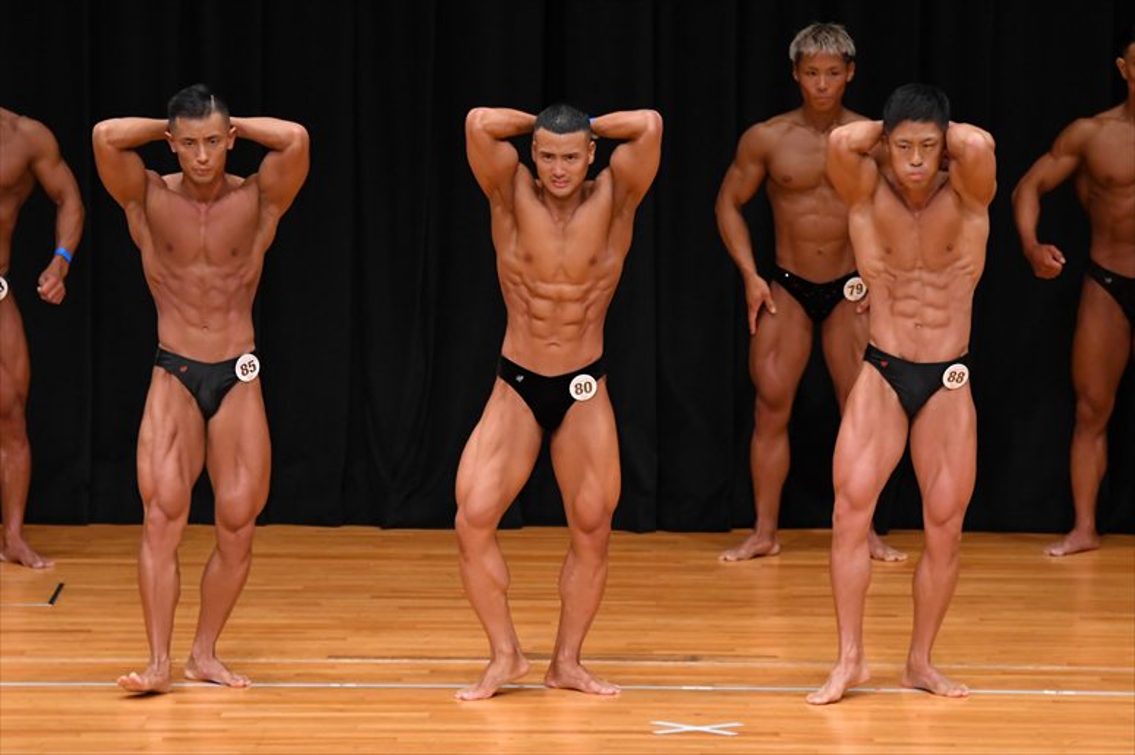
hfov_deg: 7.6
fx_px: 8508
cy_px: 378
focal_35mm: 270
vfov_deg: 5.1
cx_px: 568
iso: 3200
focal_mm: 180
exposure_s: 1/400
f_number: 5.6
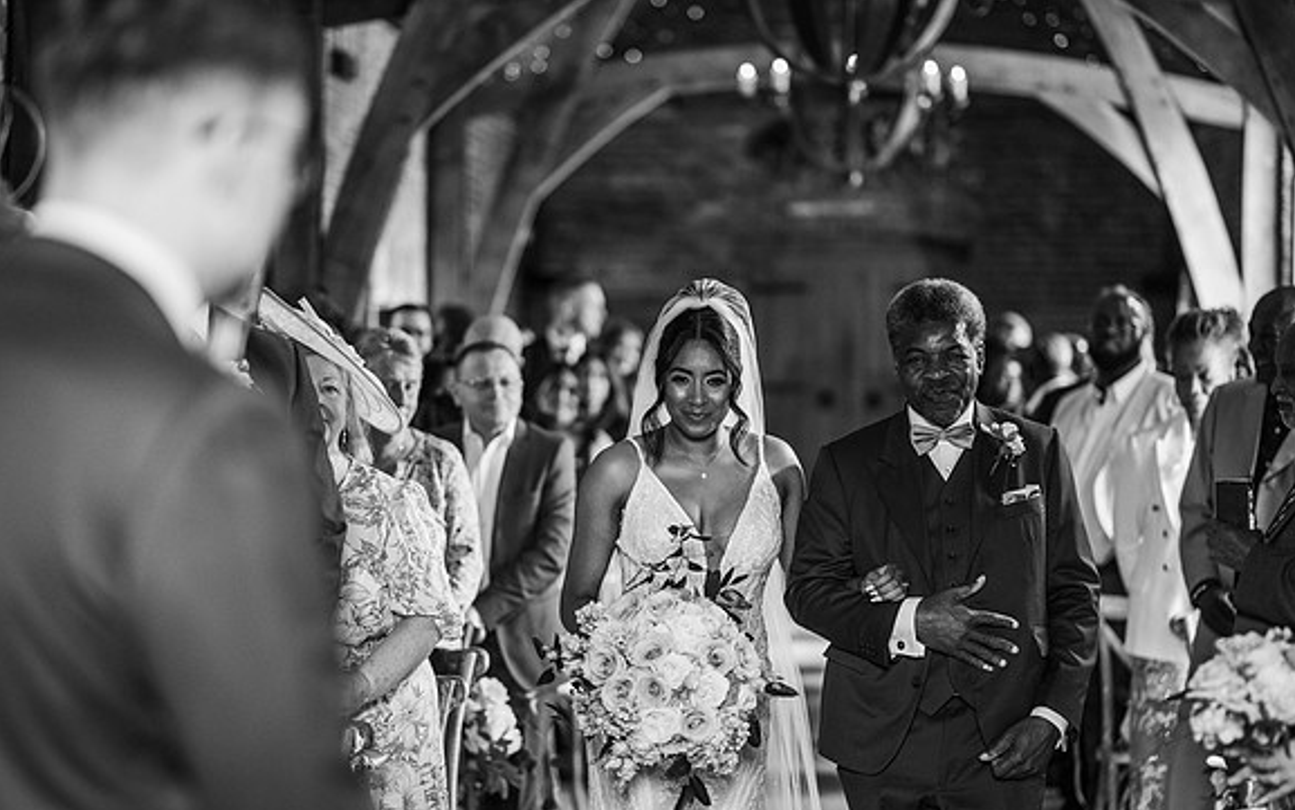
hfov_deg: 23.8
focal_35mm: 87
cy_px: 415
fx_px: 3071
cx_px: 649
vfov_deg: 15.0
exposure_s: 1/200
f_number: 1.8
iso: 800
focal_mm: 85
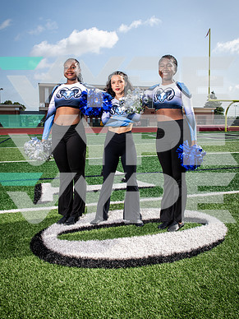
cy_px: 141
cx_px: 117
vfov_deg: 61.5
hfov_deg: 48.2
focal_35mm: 29
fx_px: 267
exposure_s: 1/400
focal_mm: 26
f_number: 7.1
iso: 125
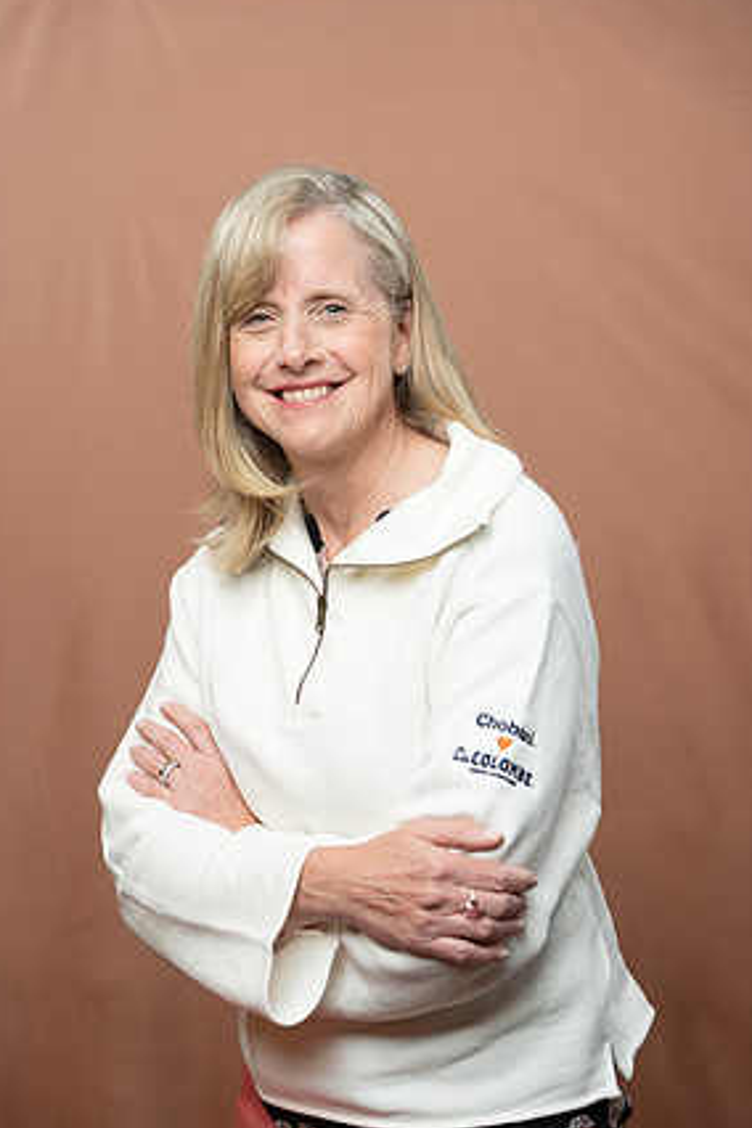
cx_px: 363
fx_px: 2381
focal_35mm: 76
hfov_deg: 17.9
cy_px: 580
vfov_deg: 26.6
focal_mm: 72
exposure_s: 1/160
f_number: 4
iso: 320
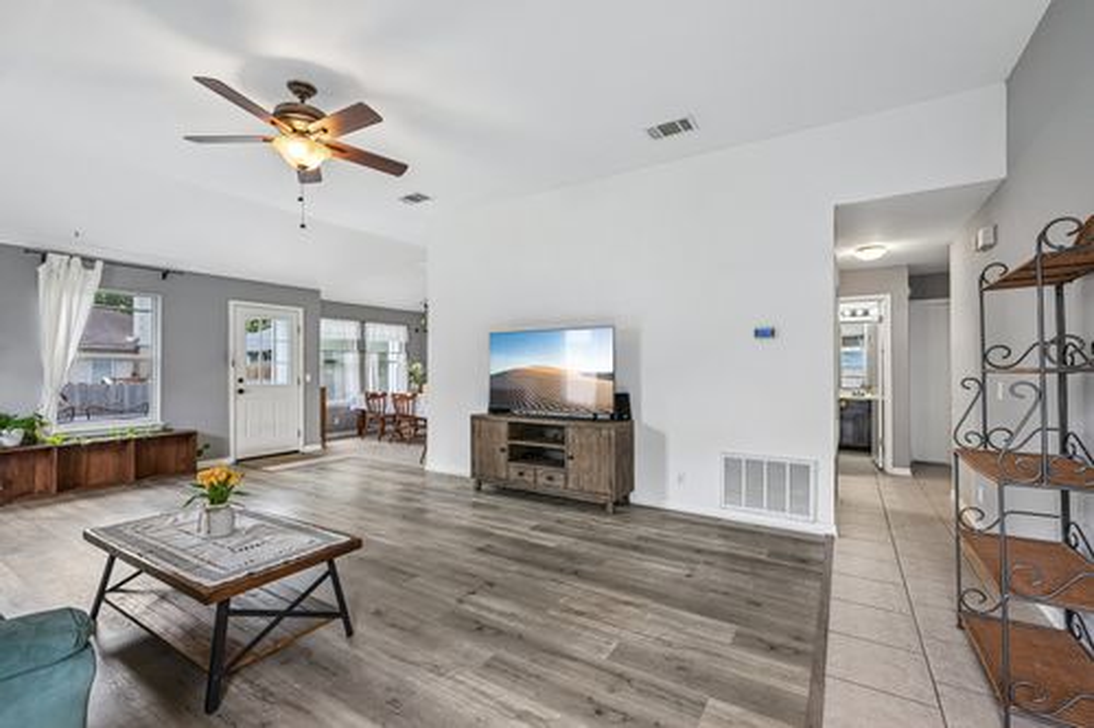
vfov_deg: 77.3
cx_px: 547
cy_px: 364
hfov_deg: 100.4
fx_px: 456
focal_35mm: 15
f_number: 6.7
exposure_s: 1/15
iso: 360
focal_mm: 15
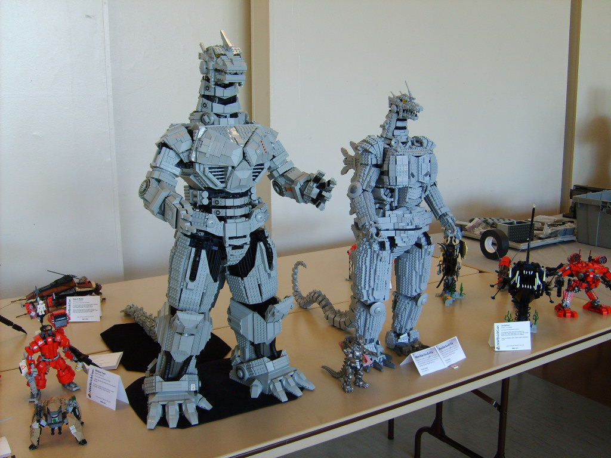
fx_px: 618
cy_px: 229
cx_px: 306
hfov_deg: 52.6
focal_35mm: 35
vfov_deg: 40.7
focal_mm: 5.8
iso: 60
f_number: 2.8
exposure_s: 1/30
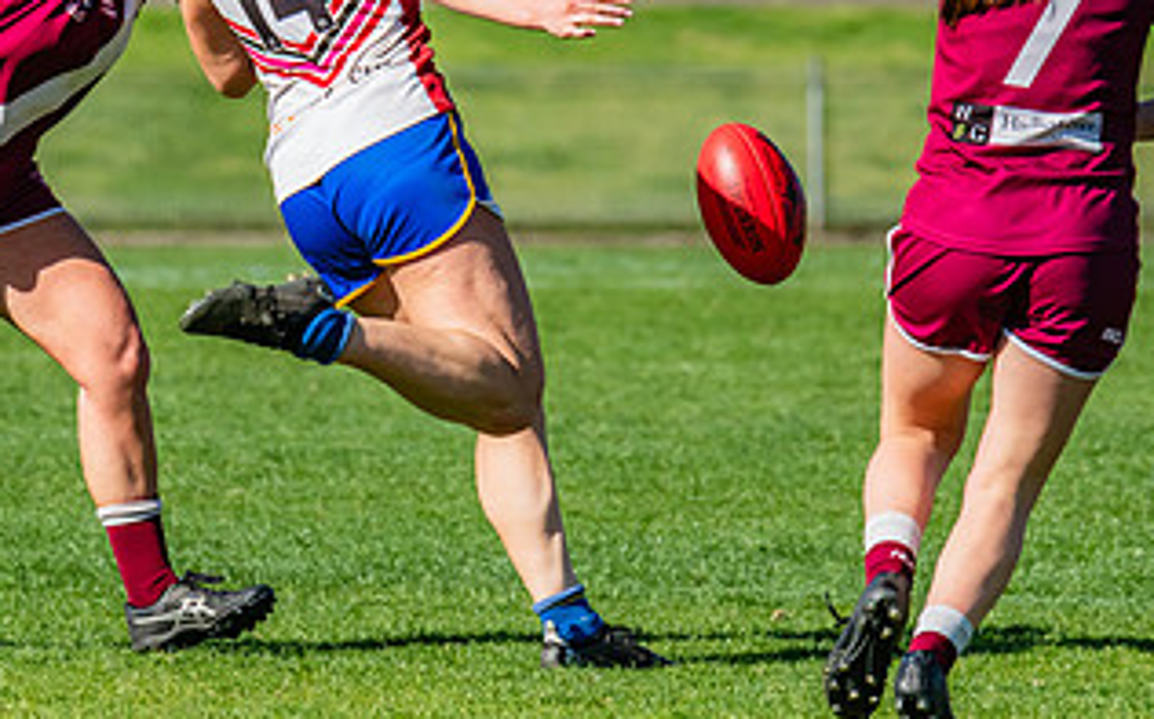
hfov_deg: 2.4
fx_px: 27091
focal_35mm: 862
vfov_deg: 1.5
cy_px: 87
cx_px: 517
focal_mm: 420
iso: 800
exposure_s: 1/1250
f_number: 10
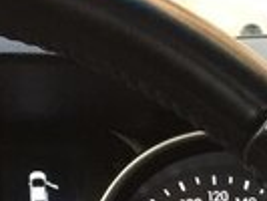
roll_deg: -0.1
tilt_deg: -18.5
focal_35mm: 144
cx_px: 418
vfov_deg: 9.4
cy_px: 443
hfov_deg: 12.9
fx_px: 1112
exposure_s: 1/33
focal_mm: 4.15
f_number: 2.2
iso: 64
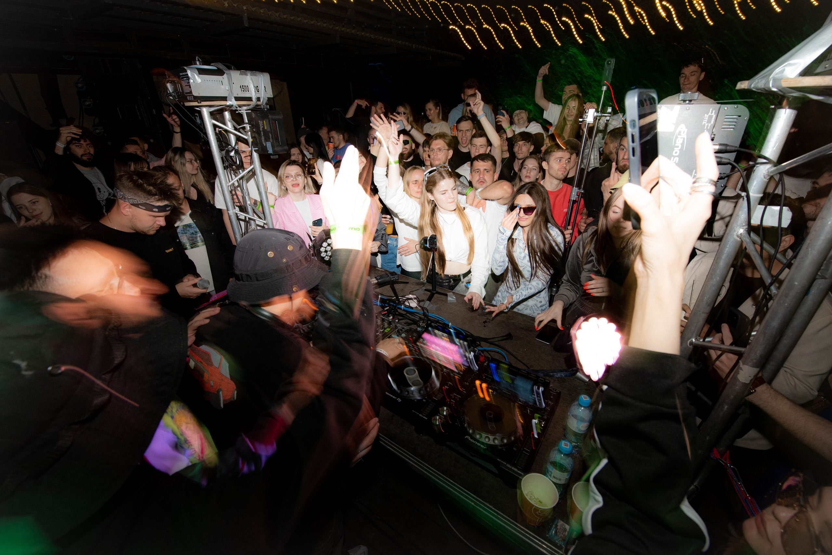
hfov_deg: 104.2
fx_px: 324
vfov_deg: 81.3
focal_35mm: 14
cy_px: 278
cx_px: 416
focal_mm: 14
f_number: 9
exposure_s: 1/8
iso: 640
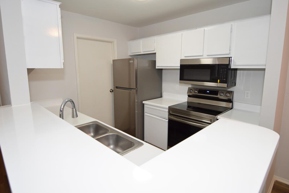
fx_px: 153
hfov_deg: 86.9
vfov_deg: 64.5
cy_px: 95
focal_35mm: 19
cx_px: 148
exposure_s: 1/80
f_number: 4.5
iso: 400
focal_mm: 12
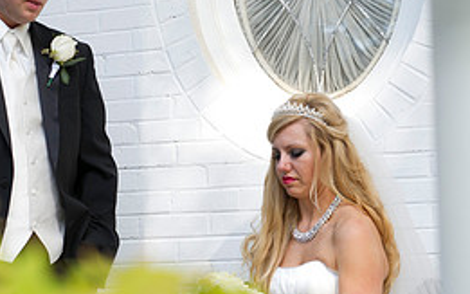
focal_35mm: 127
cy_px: 135
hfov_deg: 16.4
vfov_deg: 10.3
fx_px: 1626
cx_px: 185
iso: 400
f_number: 5
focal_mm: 56
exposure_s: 1/250
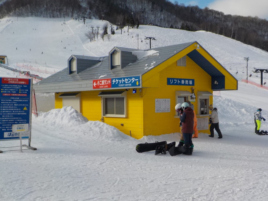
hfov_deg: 43.6
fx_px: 333
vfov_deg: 33.6
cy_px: 114
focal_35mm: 43
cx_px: 160
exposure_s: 1/1250
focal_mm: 4.1
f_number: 3.3
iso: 125
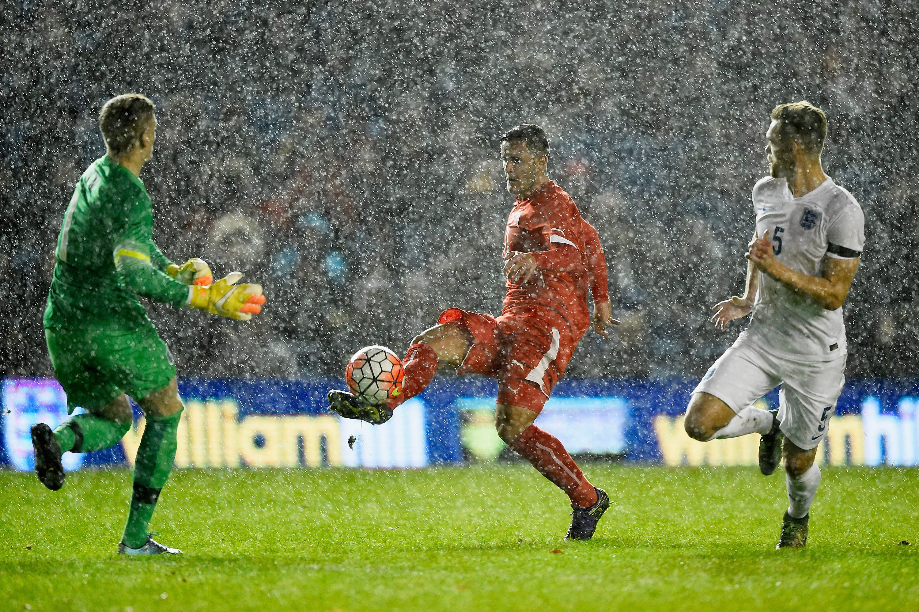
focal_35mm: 400
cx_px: 460
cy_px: 306
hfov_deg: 5.2
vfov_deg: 3.4
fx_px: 10206
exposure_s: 1/1250
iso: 3200
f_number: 2.8
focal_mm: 400
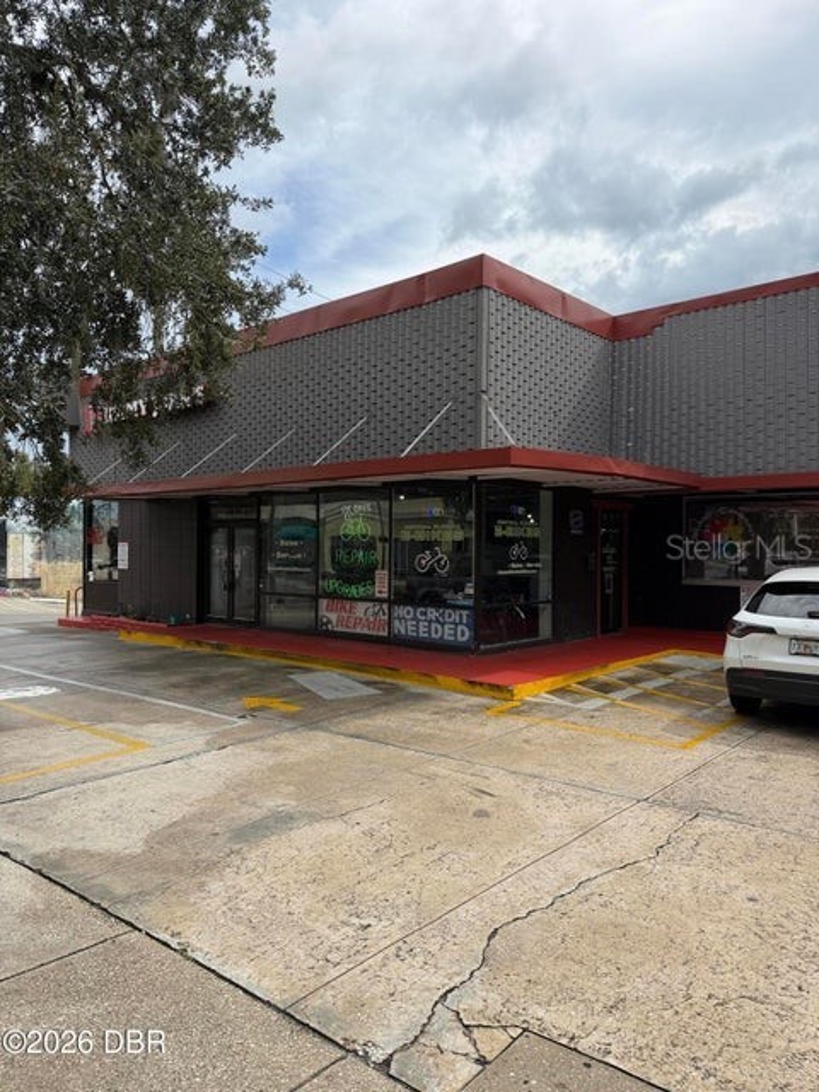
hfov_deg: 56.8
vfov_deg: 71.6
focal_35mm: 24
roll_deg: -0.7
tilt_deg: -0.5
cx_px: 410
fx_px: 757
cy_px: 546
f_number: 1.78
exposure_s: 1/4167
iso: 80
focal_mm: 6.76
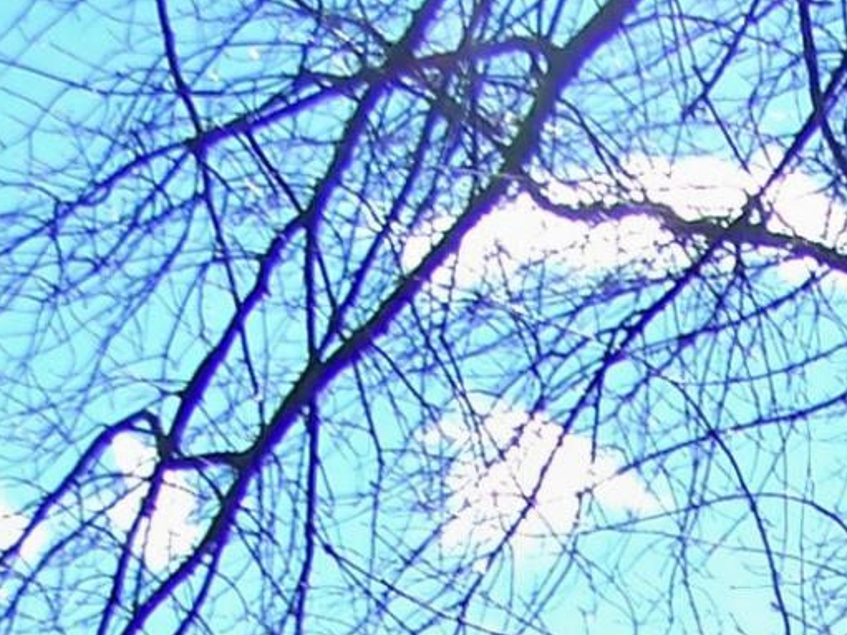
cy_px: 1827
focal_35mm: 223
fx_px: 5455
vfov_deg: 6.2
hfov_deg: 8.5
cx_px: 1633
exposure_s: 1/500
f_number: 2.8
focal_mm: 6.3
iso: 64
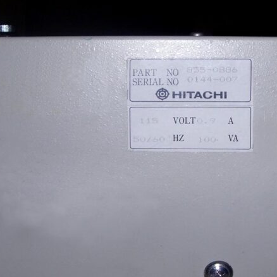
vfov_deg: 36.8
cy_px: 137
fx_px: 416
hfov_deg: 36.7
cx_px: 160
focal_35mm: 46
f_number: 4.3
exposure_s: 1/60
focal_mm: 6.2
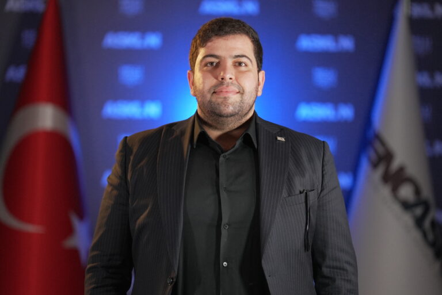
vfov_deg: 6.9
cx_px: 221
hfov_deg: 10.3
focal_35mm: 200
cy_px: 148
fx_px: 2457
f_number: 2.8
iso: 4000
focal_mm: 200
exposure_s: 1/500
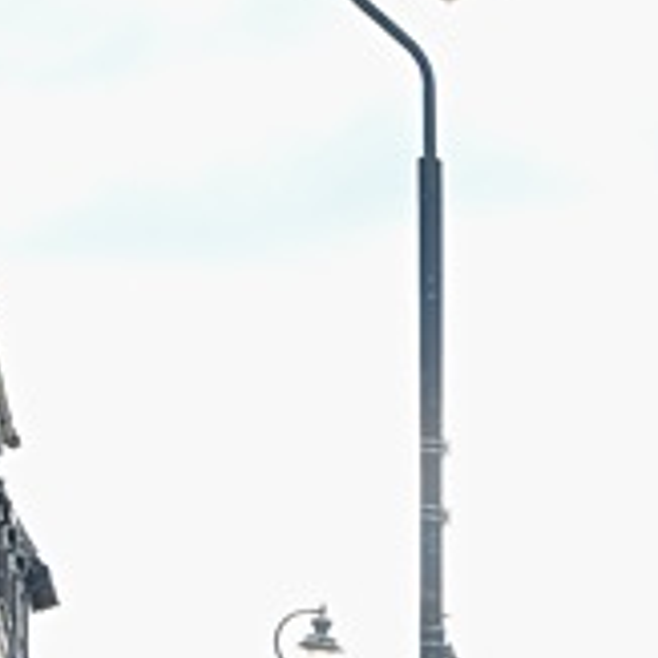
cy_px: 1219
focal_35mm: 150
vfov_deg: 10.8
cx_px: 1433
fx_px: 3226
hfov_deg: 10.4
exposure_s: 1/450
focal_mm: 20.5
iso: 400
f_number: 4.5
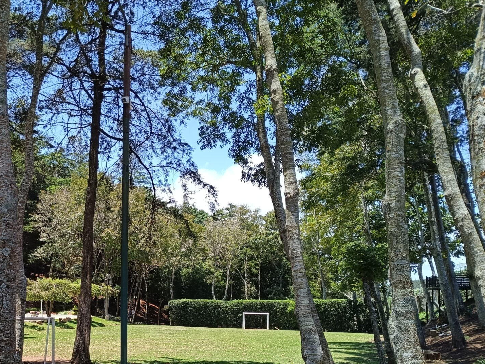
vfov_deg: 32.9
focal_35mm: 43
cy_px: 277
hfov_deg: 41.6
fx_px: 603
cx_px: 83
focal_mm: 5.59
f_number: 1.88
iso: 53
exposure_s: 1/576
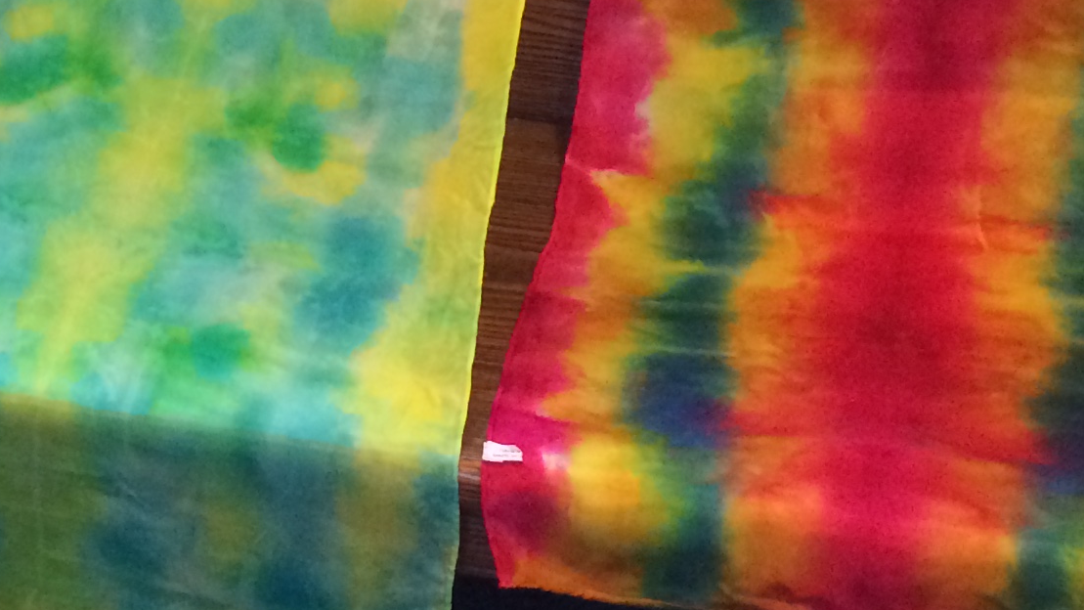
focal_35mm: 93
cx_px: -171
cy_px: -58
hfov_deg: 21.5
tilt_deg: -23.4
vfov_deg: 12.8
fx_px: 2673
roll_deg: +2.6
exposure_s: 1/30
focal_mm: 4.15
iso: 250
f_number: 2.2
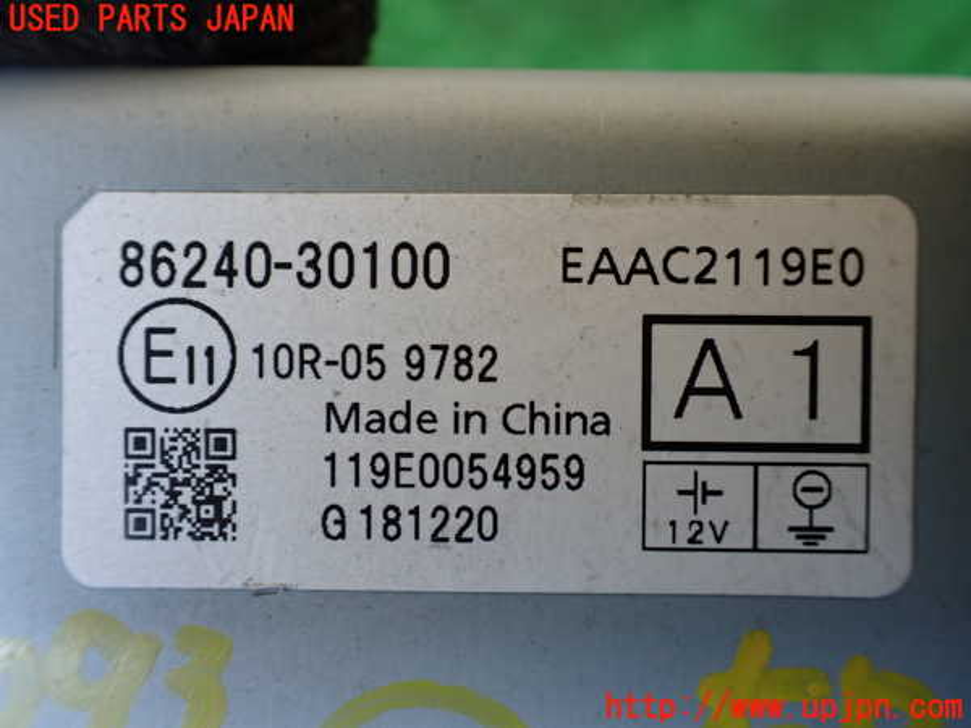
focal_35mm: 30
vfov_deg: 46.8
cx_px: 486
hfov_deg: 60.0
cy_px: 364
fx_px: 842
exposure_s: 1/125
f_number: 2.3
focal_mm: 5.4
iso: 320
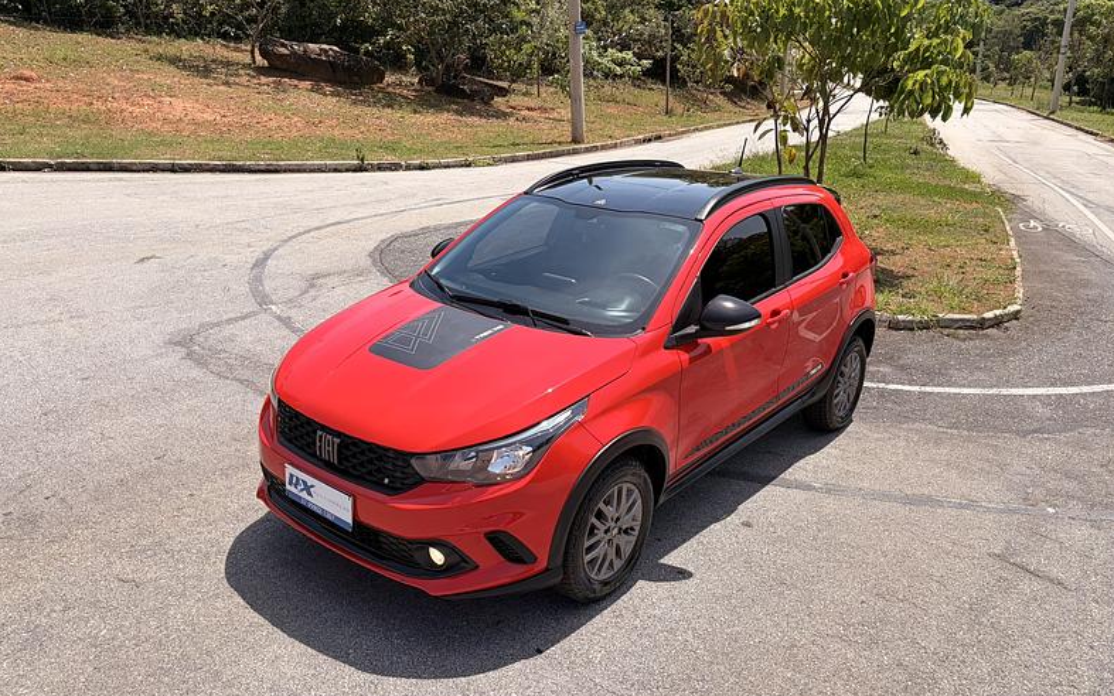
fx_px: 850
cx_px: 565
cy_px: 372
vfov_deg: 44.5
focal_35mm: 28
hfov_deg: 66.5
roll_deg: +4.6
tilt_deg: -27.4
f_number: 1.6
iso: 50
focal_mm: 5.96
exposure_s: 1/1953
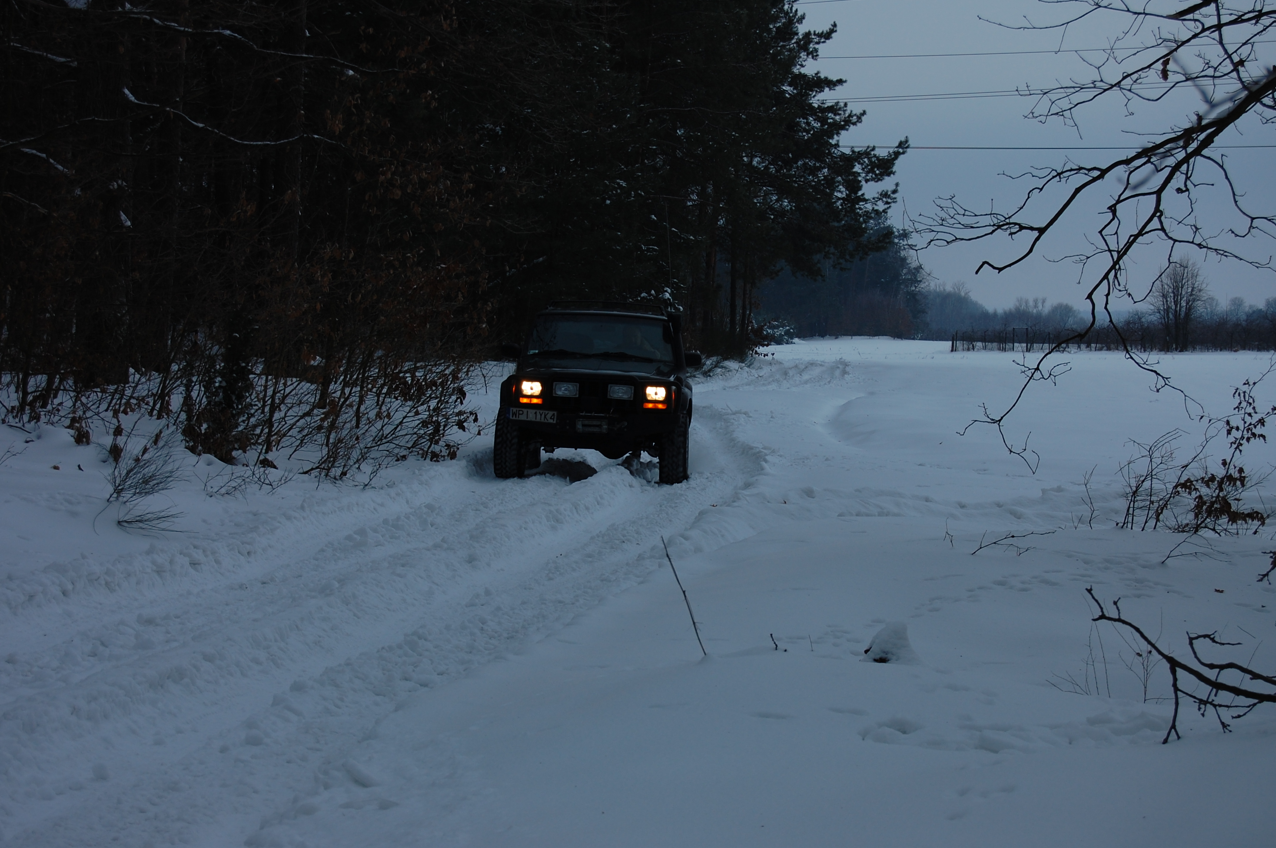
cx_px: 645
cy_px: 420
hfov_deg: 24.1
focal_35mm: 85
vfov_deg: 16.1
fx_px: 2993
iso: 200
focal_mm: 55
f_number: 7.1
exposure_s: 1/200
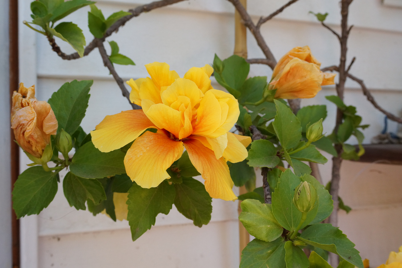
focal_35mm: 44
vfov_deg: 30.8
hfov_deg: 45.0
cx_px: 201
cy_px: 134
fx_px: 485
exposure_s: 1/320
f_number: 5
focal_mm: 29
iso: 800
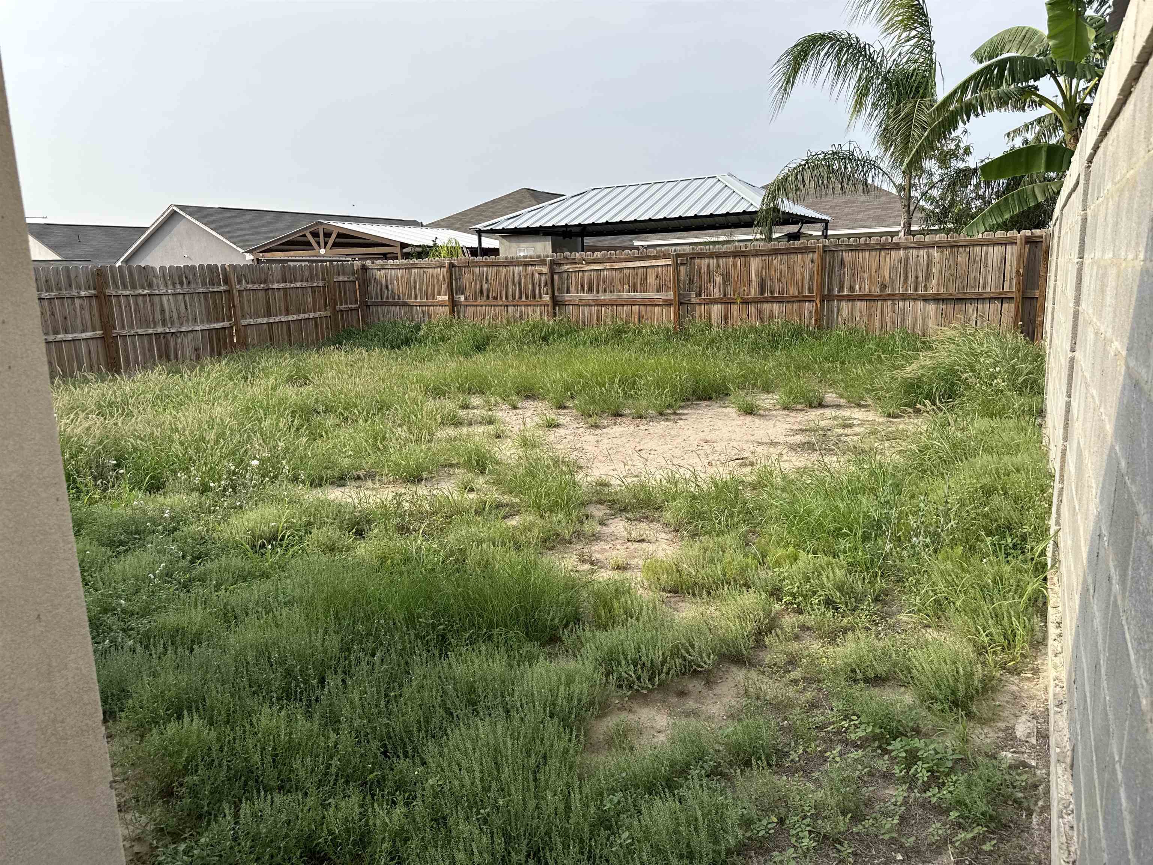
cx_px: 576
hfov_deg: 71.6
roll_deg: +1.7
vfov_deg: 56.8
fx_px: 799
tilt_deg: -10.1
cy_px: 432
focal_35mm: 24
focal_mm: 6.76
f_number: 1.78
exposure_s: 1/2907
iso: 80
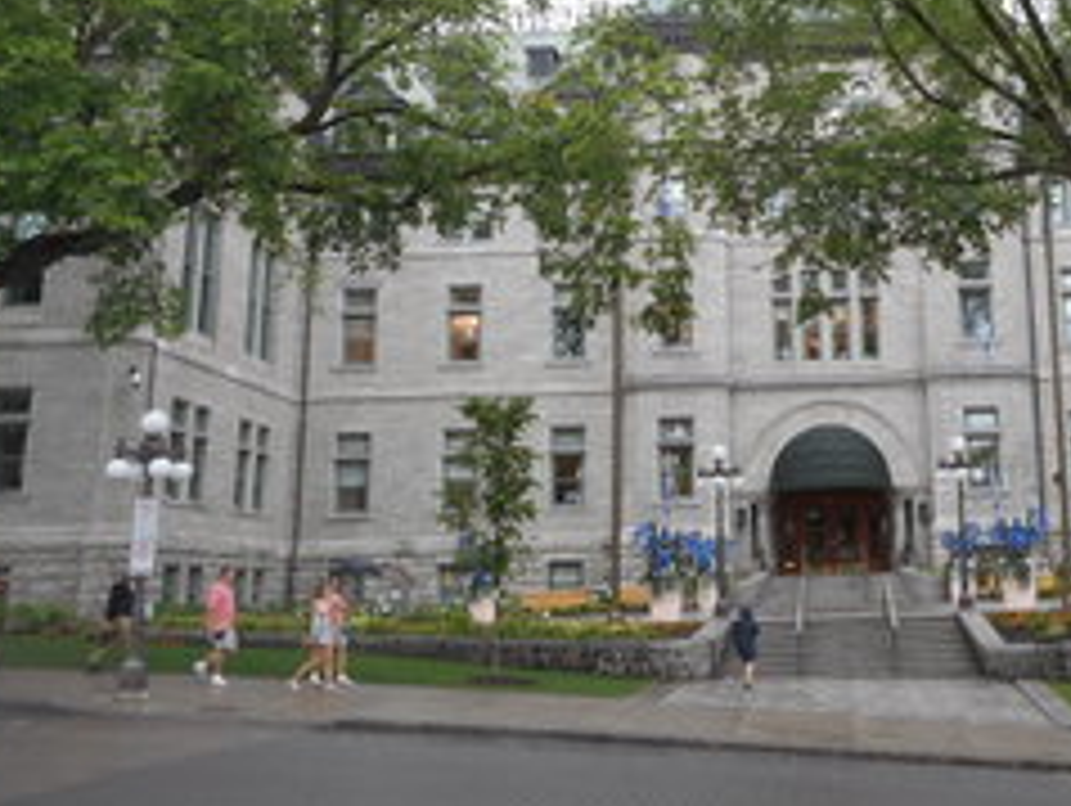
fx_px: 1301
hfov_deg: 43.0
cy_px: 279
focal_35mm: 42
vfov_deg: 34.1
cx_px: 832
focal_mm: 4.5
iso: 80
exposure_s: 1/40
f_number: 3.7
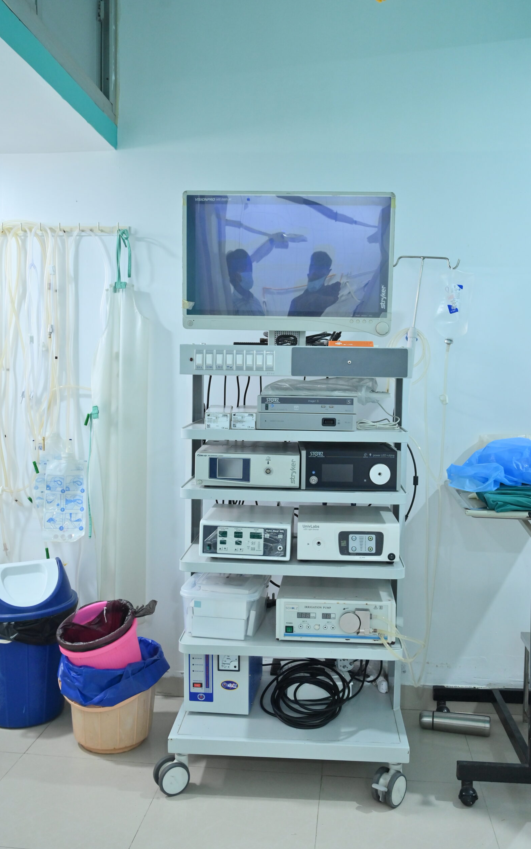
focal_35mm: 34
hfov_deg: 37.8
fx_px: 776
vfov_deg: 57.4
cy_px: 421
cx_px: 279
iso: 2000
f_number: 5
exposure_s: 1/125
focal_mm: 32.5
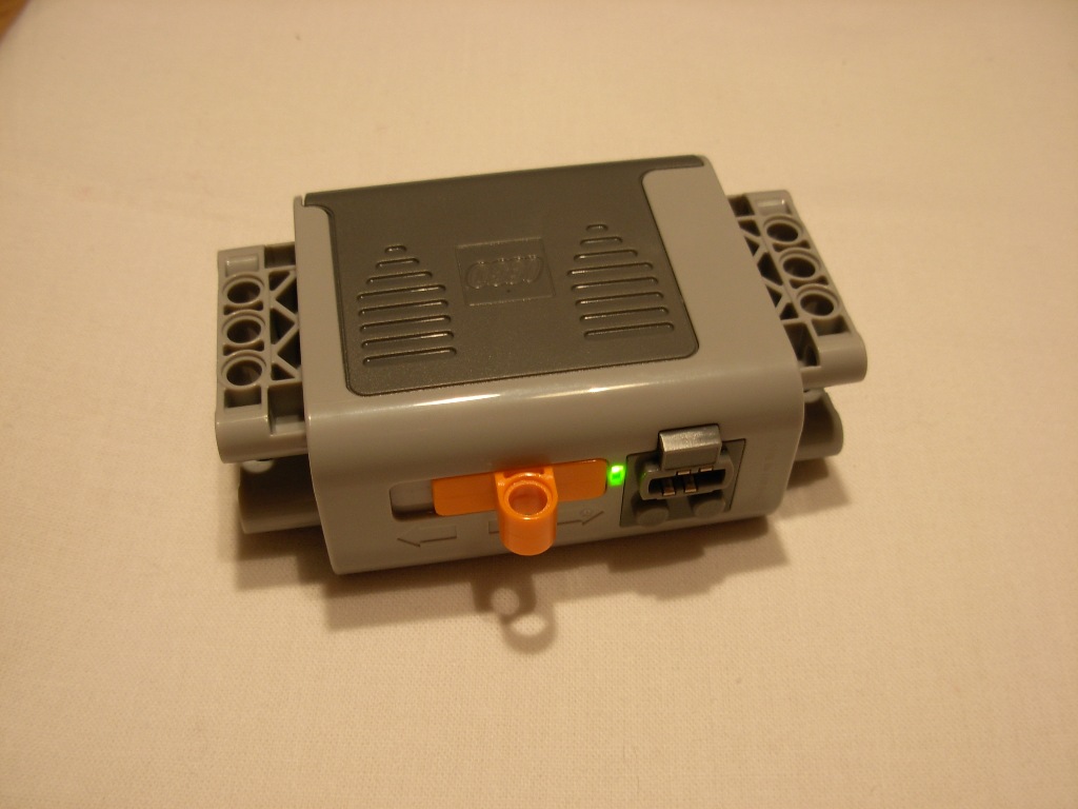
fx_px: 1183
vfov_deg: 37.7
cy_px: 404
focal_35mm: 38
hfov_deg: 49.0
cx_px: 539
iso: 79
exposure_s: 1/8.2
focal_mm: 6.3
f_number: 2.9
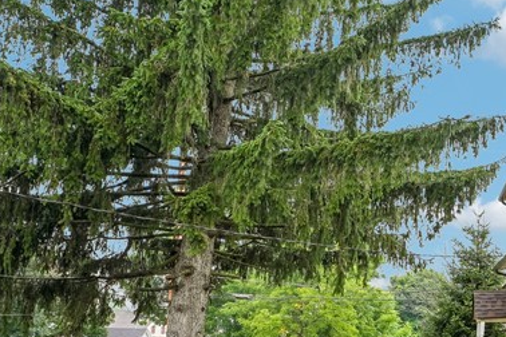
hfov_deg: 29.2
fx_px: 671
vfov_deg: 27.5
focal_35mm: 48
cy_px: 282
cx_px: 724
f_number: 8
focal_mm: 16.6
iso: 320
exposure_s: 1/100
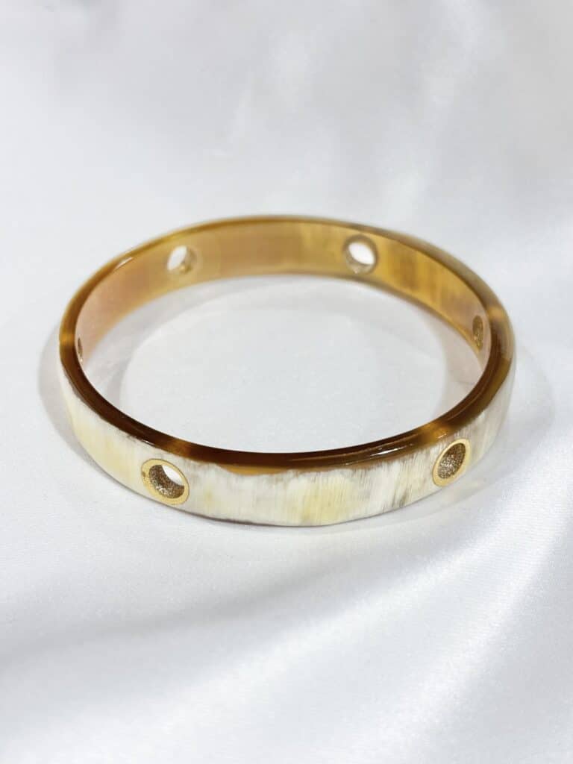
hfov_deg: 28.0
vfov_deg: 36.8
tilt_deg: -28.8
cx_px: 286
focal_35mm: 52
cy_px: 382
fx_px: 1148
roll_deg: +5.0
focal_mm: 5.96
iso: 32
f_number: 1.6
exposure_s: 1/242
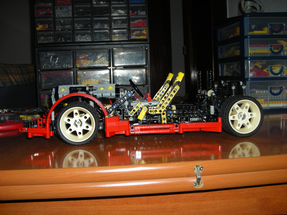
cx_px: 144
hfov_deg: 49.0
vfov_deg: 37.7
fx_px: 315
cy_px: 108
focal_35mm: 38
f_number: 3.2
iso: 50
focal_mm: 6.3
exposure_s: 1/60
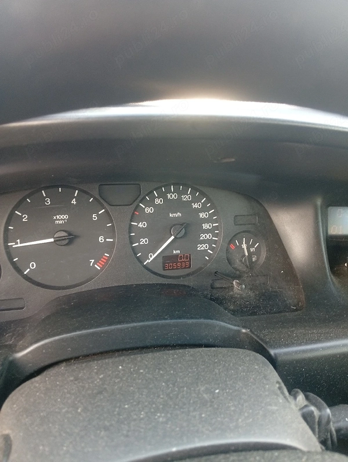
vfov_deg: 65.3
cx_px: 174
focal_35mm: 27
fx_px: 361
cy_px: 231
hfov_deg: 51.5
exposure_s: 1/33.4
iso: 302
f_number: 1.8
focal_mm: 3.98
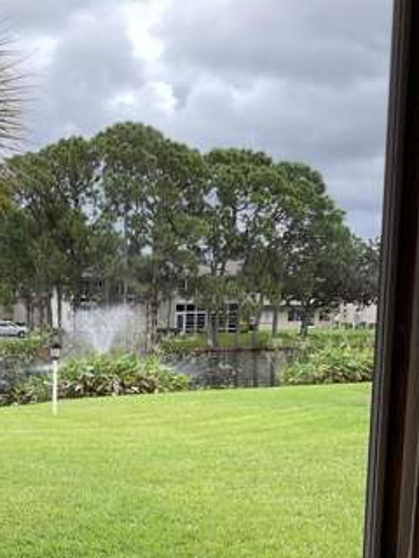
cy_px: 487
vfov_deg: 31.9
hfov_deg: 24.3
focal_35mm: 58
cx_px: 21
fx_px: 936
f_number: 1.8
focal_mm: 3
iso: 25
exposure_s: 1/122
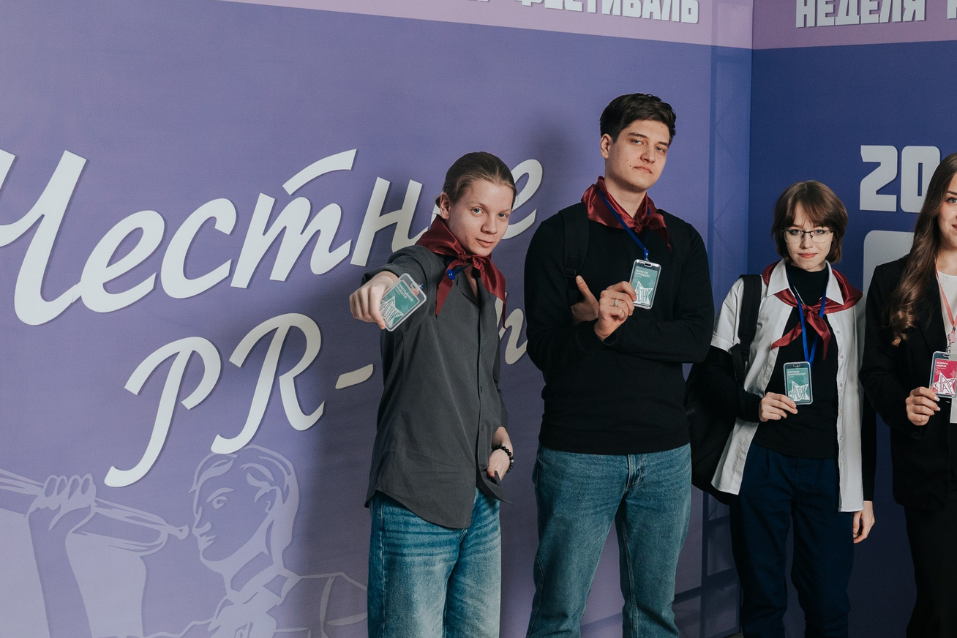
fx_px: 1489
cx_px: 741
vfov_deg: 24.2
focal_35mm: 56
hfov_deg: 34.7
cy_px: 269
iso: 800
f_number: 2.8
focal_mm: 28
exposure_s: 1/160
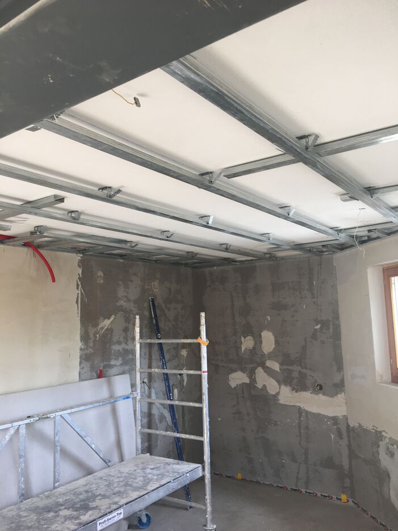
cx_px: 199
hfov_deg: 48.2
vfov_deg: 61.7
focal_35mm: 29
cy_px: 266
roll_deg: +1.6
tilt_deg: +7.2
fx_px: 445
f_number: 2.2
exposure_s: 1/50
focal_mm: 4.15
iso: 32
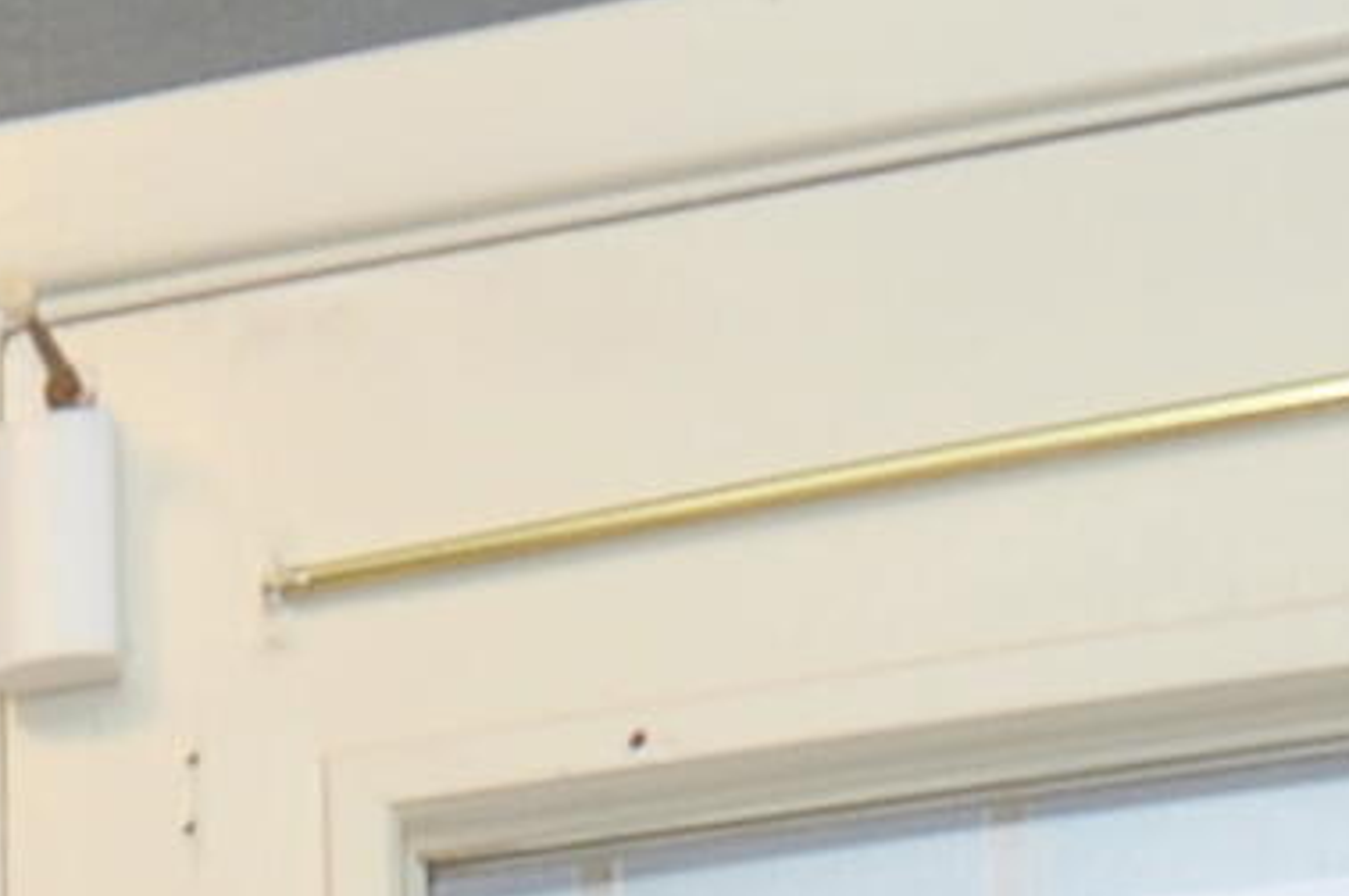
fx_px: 5352
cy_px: 3099
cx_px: -1156
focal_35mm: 143
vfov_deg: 7.7
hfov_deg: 12.9
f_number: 6.3
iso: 640
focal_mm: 18
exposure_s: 1/60
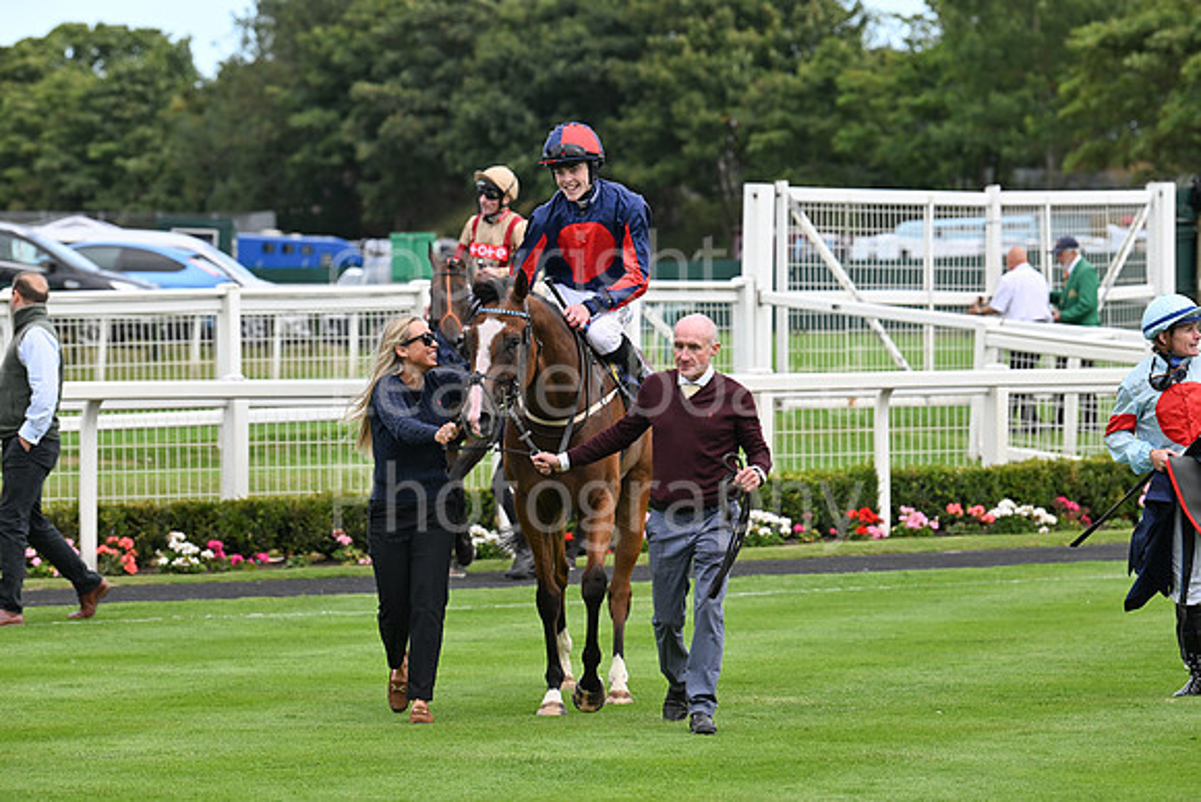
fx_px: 5672
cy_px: 401
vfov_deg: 8.1
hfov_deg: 12.1
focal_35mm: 170
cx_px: 600
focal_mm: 170
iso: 800
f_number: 5.6
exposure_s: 1/1250
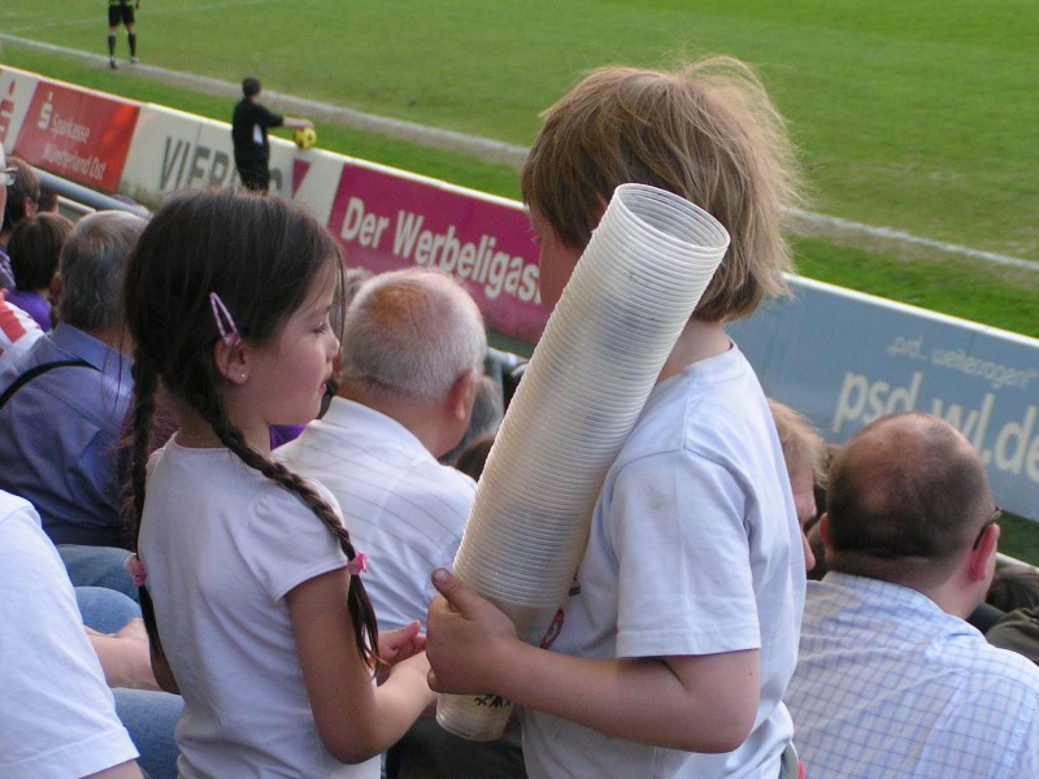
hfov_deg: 20.7
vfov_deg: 15.6
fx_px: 2851
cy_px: 390
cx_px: 520
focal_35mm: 95
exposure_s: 1/100
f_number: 3.5
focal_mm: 14.5
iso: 160
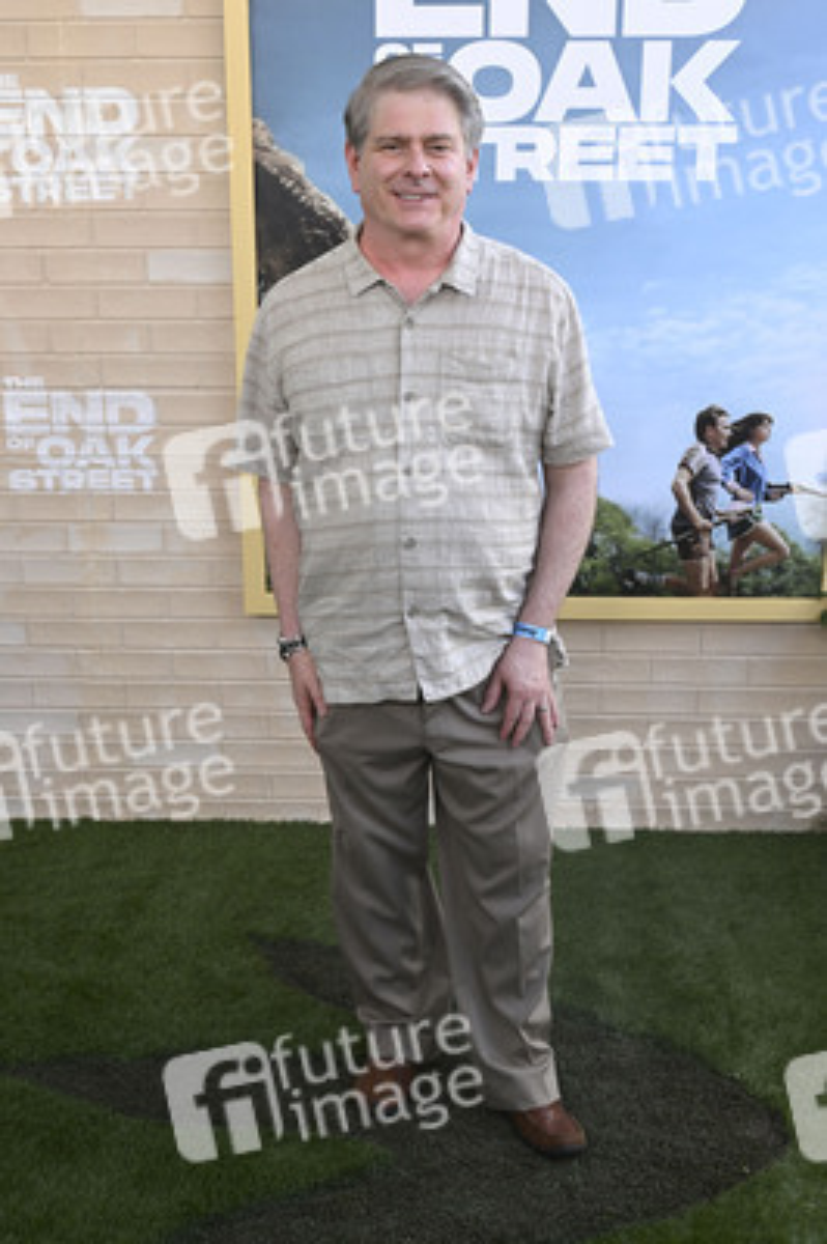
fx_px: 1243
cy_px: 622
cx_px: 414
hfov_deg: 36.8
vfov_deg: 53.2
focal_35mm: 36
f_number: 6.3
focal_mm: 36
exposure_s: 1/250
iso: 640
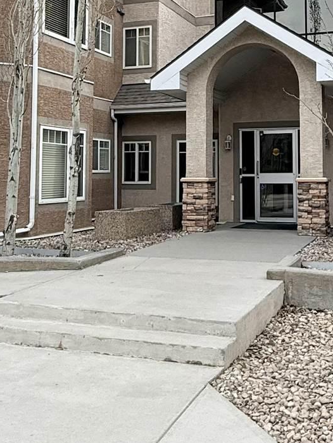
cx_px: 217
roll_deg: +1.2
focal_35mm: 46
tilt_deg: +5.6
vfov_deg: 40.6
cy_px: 138
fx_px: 590
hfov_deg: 31.3
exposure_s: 1/1167
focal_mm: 2.22
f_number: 2.2
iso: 64
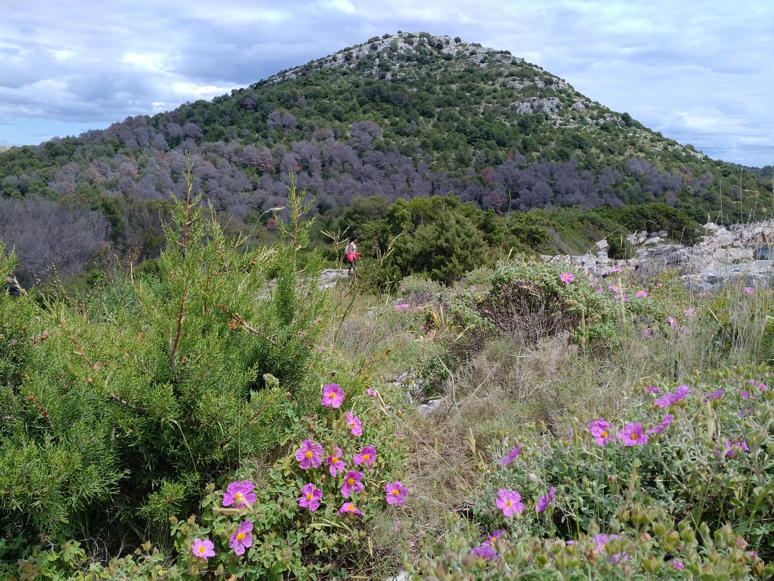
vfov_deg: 51.4
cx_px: 387
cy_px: 290
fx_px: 604
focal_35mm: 27
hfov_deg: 65.3
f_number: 2.2
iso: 50
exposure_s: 1/1169
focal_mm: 4.75
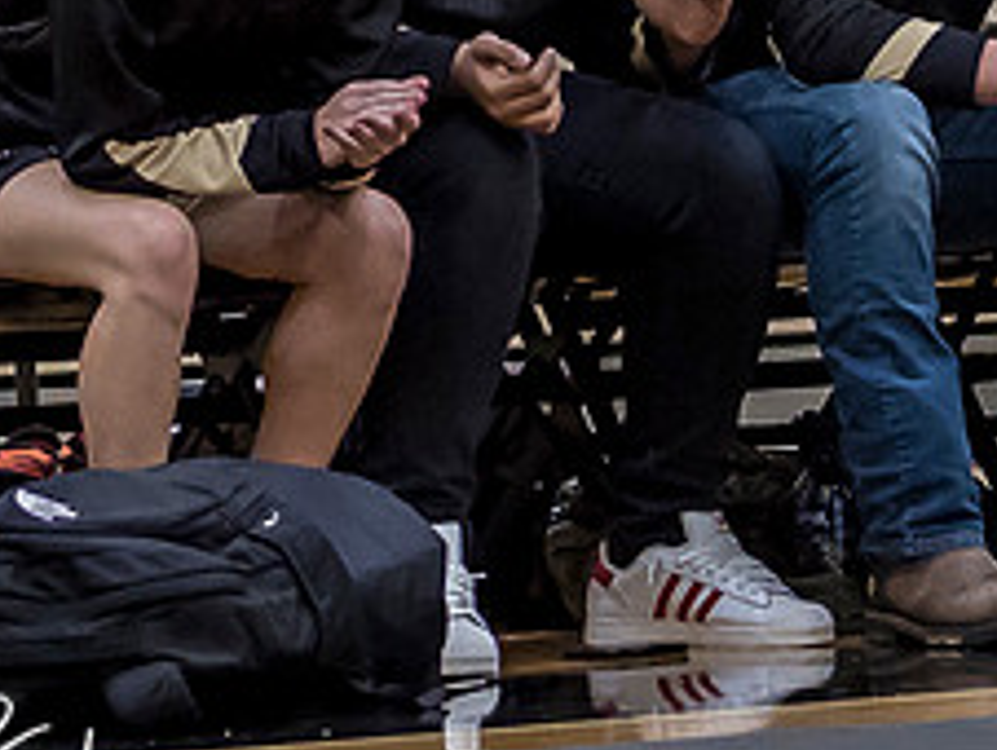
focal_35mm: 484
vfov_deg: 3.1
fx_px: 13955
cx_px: 472
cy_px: 88
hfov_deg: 4.1
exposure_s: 1/1000
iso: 1250
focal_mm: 45
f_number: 1.4
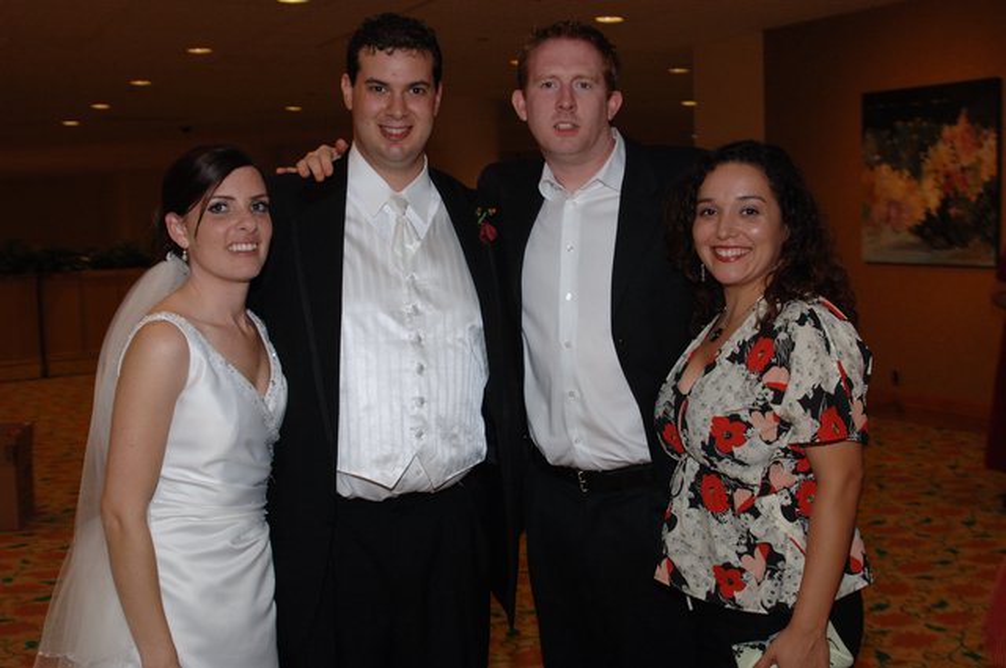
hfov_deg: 46.5
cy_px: 334
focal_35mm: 42
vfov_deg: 31.8
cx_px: 503
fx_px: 1172
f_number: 5
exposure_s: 1/50
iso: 400
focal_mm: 28
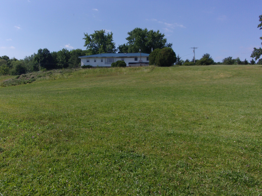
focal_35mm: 36
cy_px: 98
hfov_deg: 51.4
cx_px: 131
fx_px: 272
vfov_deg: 39.7
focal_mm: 6.4
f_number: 11.8
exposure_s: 1/160
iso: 80
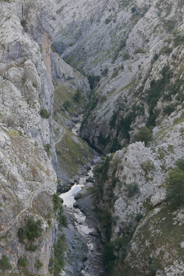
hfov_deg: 20.9
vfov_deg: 30.9
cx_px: 64
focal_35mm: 65
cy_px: 119
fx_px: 498
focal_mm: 18.6
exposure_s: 1/125
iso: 200
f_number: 5
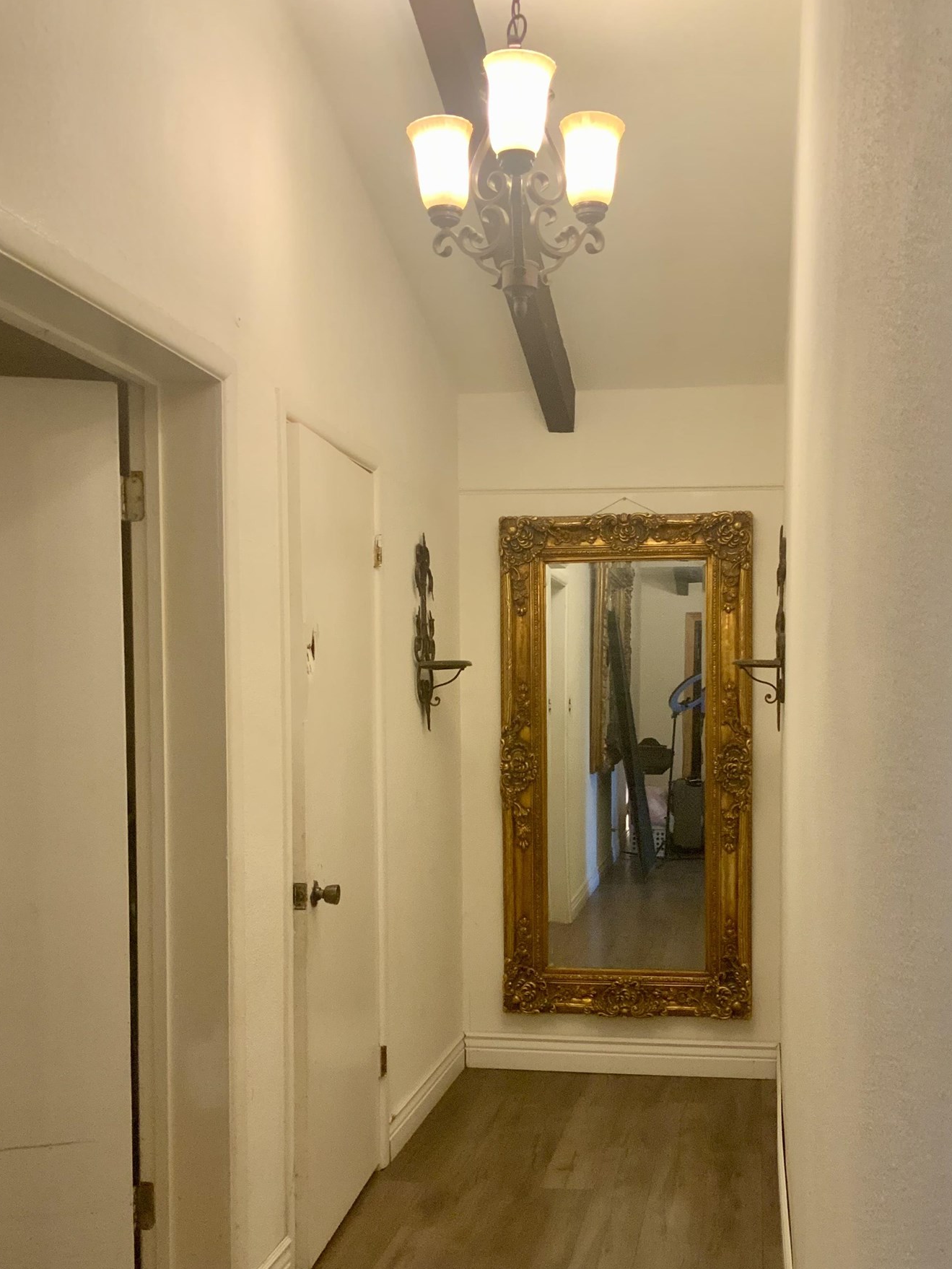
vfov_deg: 48.6
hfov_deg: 37.6
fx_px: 1393
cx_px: 568
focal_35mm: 38
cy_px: 780
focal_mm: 3
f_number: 1.8
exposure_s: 1/60
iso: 160
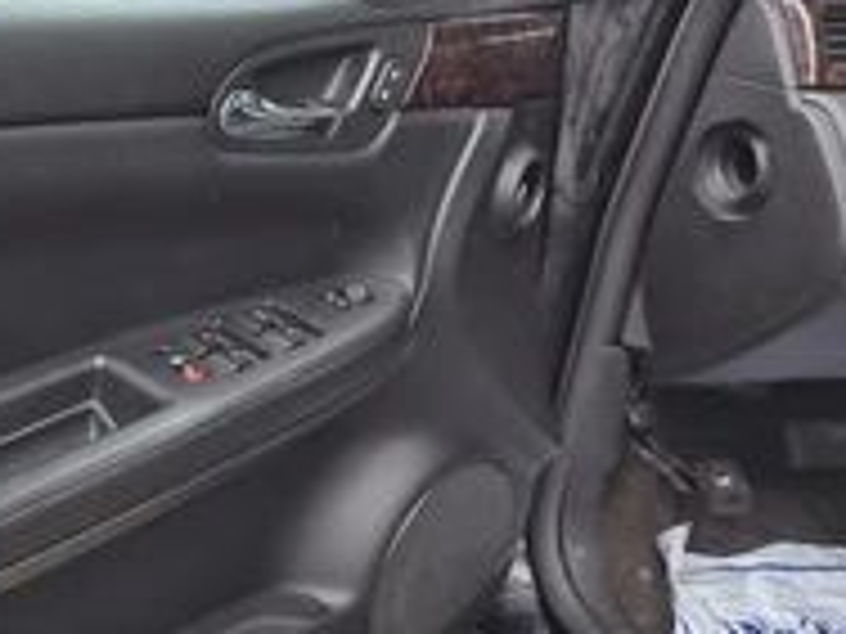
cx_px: -27
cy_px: 409
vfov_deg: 29.5
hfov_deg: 34.8
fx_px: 1198
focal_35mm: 49
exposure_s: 1/180
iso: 64
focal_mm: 5.4
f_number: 1.8
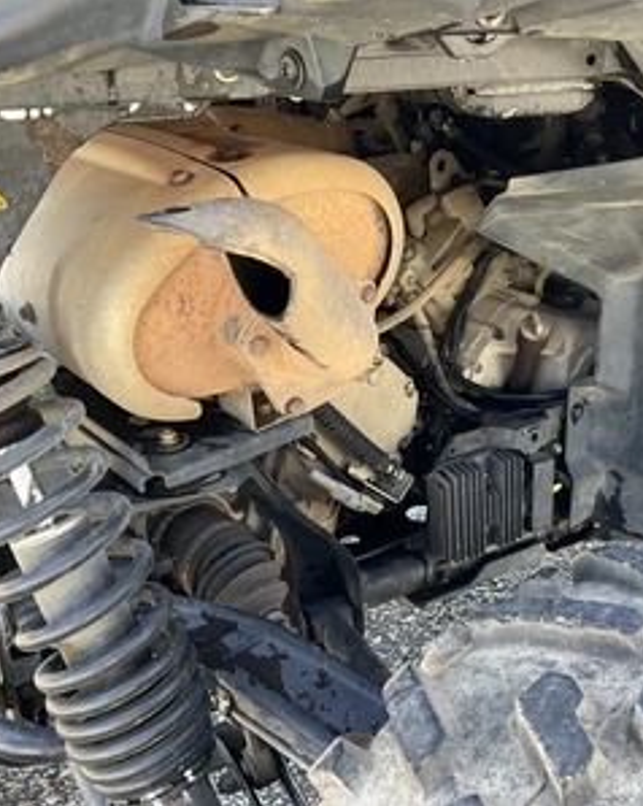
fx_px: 905
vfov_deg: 48.0
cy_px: 403
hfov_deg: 38.9
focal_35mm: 38
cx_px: 389
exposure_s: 1/122
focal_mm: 3
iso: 40
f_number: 1.8
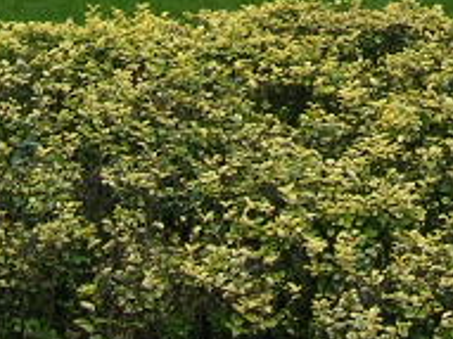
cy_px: -465
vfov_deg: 7.6
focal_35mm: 182
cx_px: 389
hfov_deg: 10.8
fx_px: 2380
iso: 50
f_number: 2.9
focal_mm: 5.7
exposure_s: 1/55.6
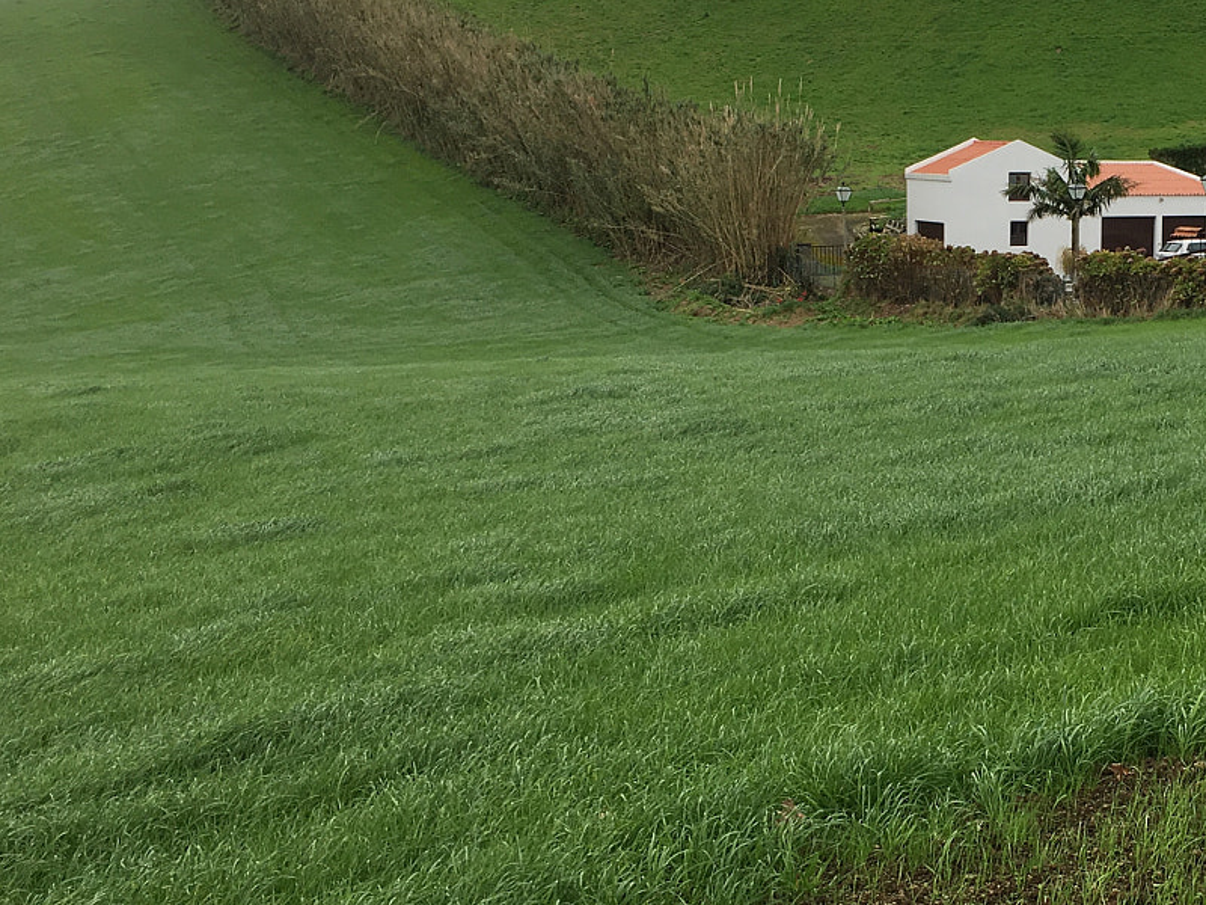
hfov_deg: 31.6
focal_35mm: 58
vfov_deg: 25.2
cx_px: 1097
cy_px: 483
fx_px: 2021
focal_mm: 4.15
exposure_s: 1/496
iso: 25
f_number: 2.2
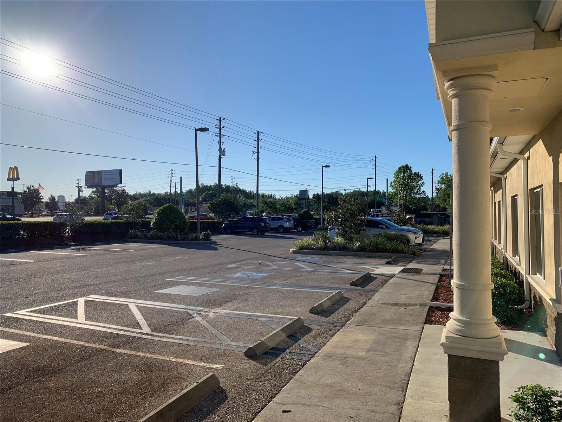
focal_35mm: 26
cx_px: 281
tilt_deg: +0.8
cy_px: 211
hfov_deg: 67.3
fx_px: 422
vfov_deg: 53.1
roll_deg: +0.4
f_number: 1.8
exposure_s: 1/3788
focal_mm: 4.25
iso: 25
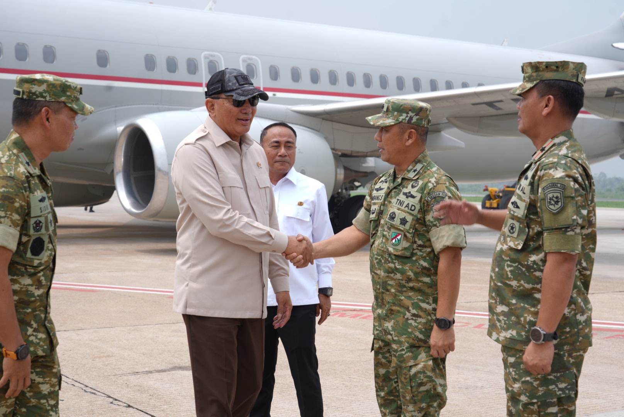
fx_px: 971
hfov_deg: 35.6
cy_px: 208
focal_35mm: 56
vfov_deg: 24.2
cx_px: 312
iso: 80
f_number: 7.1
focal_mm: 56
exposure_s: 1/250
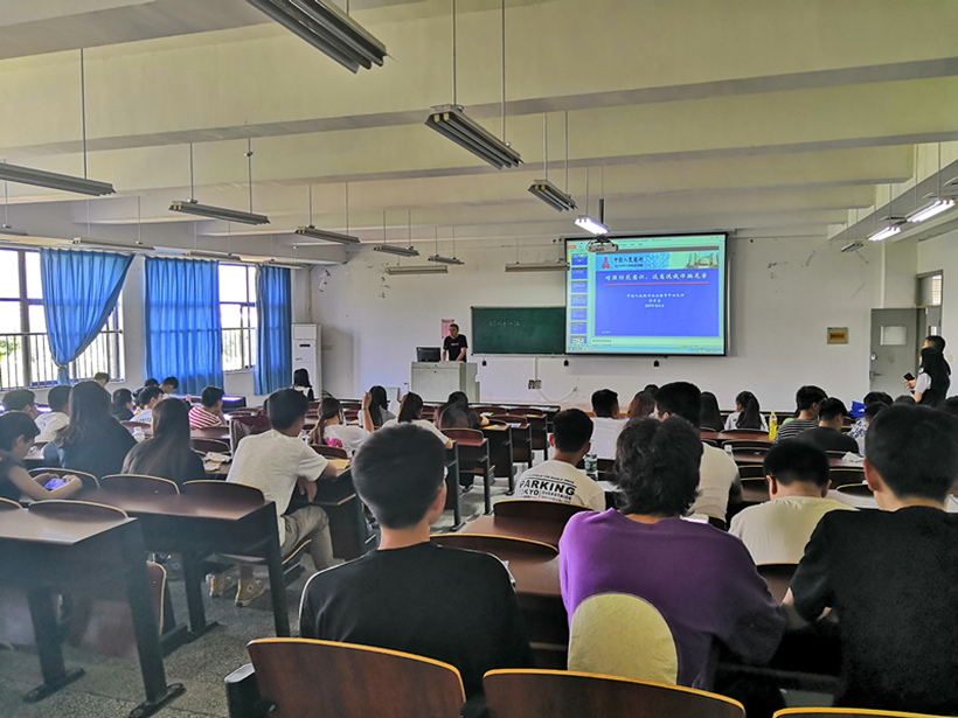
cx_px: 479
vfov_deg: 51.4
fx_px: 747
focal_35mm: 27
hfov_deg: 65.3
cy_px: 359
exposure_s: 1/33.3
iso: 160
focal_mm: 3.95
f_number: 1.8
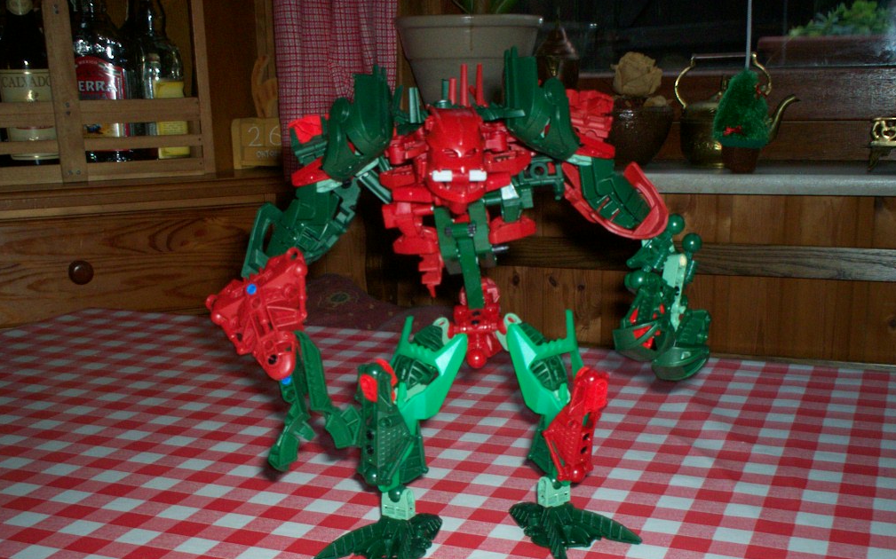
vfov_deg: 27.9
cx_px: 453
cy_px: 334
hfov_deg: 43.5
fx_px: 1123
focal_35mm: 46
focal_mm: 6
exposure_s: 1/60
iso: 140
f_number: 4.5
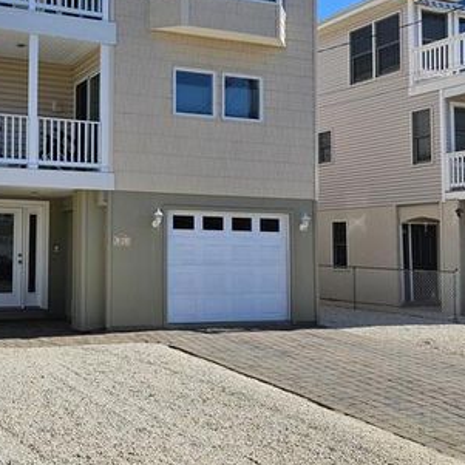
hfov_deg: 36.3
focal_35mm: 45
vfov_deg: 37.5
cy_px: 197
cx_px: 93
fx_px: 684
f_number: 1.8
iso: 25
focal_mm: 5.4
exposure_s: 1/2708
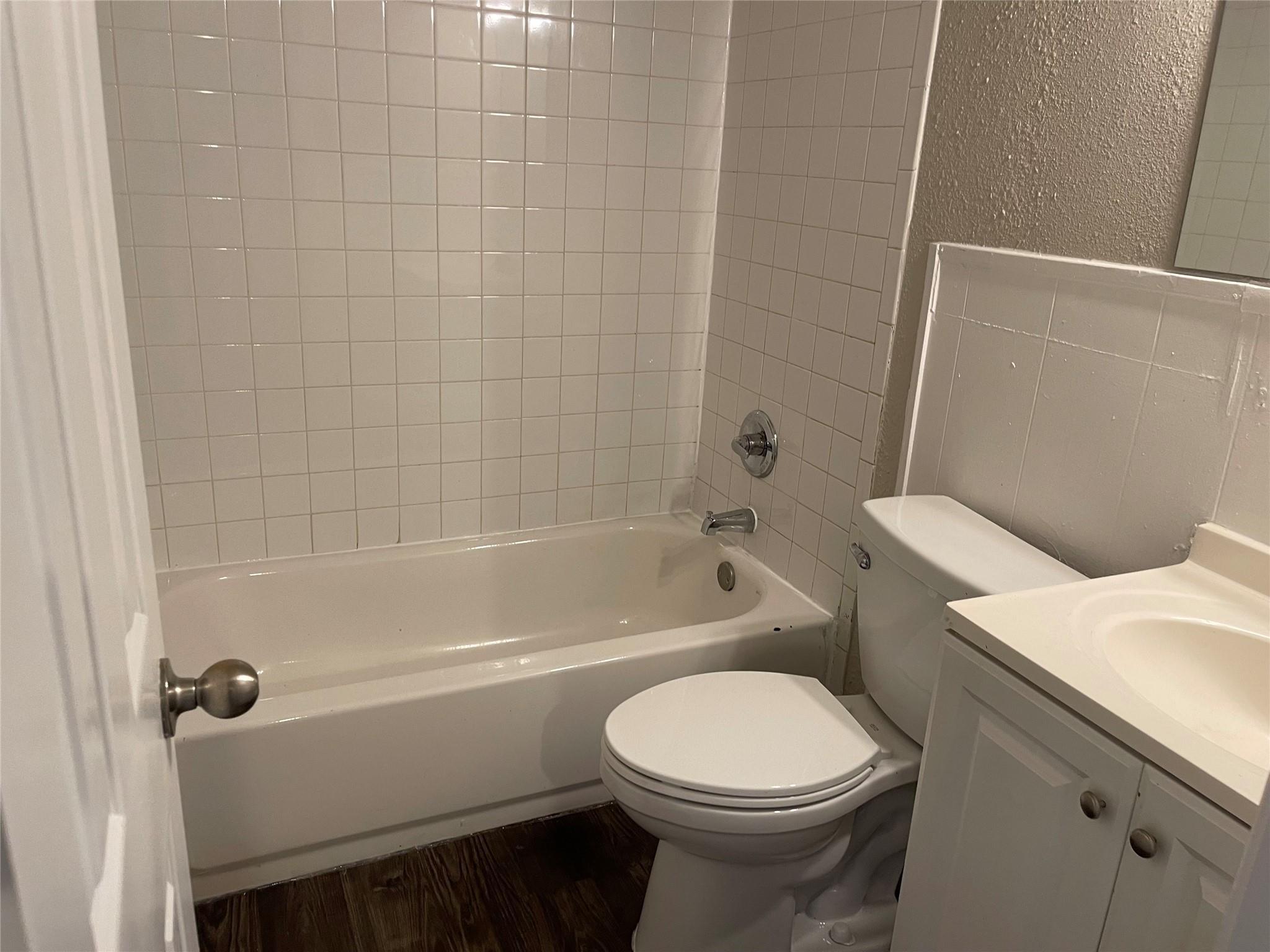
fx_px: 917
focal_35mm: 25
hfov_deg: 69.4
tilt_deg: -18.1
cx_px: 635
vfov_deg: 54.9
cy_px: 476
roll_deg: -2.8
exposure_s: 1/60
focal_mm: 5.1
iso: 100
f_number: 1.6
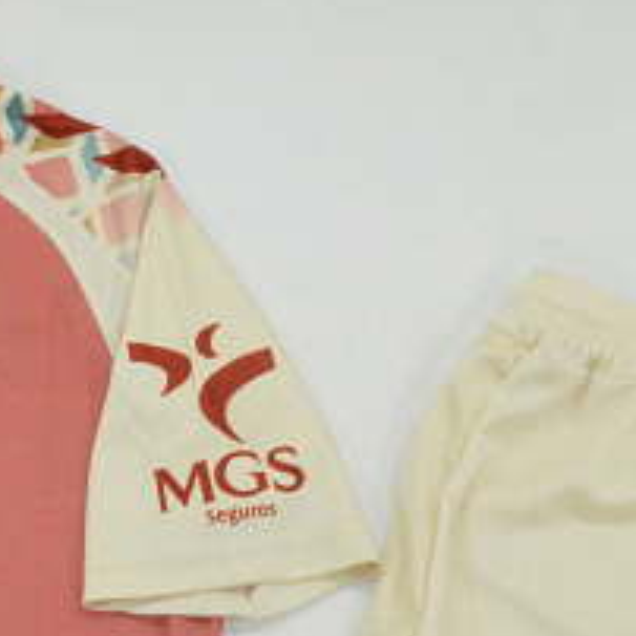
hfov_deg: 16.4
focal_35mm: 106
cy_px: 667
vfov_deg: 16.1
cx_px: 186
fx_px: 2197
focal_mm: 21
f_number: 25
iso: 6400
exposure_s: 1/200
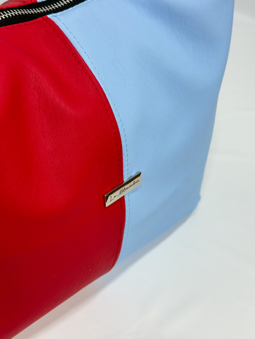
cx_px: 128
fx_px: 471
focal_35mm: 48
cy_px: 170
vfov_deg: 39.7
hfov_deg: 30.3
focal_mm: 6.86
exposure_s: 1/60
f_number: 1.8
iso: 50
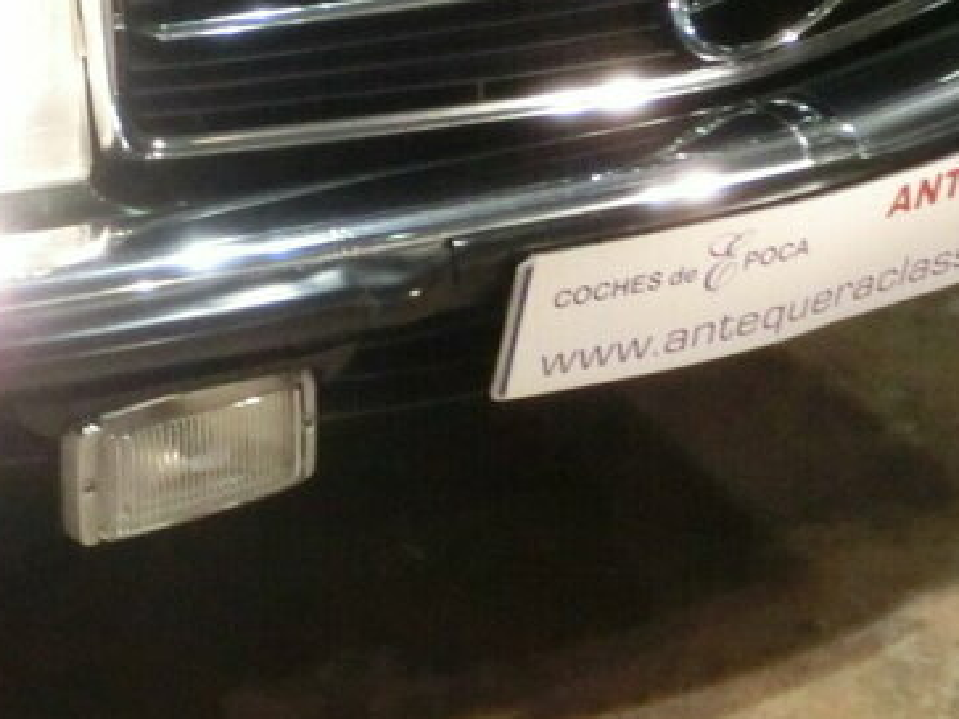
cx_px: 26
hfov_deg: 17.7
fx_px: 3019
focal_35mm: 109
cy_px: -344
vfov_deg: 12.9
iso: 800
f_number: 3.7
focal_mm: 5.93
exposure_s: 1/20
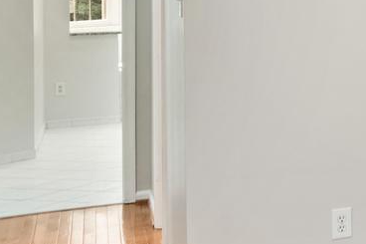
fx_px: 904
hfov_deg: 17.0
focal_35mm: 89
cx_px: 727
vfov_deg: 15.0
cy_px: -17
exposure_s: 1/2.5
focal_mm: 16
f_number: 9
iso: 100
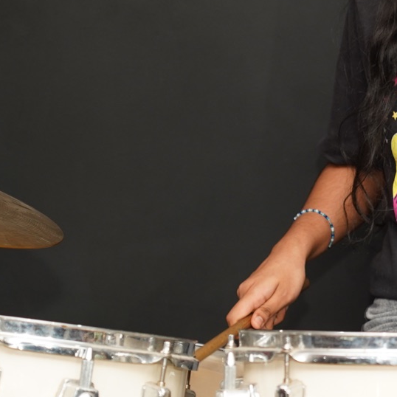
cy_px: 30
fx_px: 3023
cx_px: 420
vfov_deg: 7.5
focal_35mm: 233
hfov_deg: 7.5
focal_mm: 82
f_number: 5
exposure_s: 1/125
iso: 640
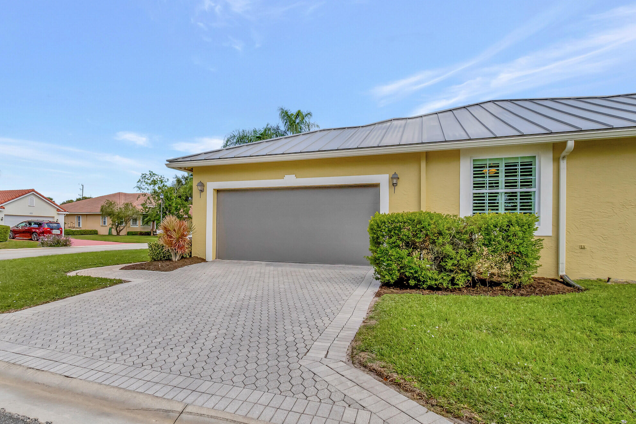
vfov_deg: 64.5
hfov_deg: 86.3
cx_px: 271
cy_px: 226
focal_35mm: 19
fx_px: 336
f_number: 8
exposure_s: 1/2000
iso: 500
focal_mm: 10
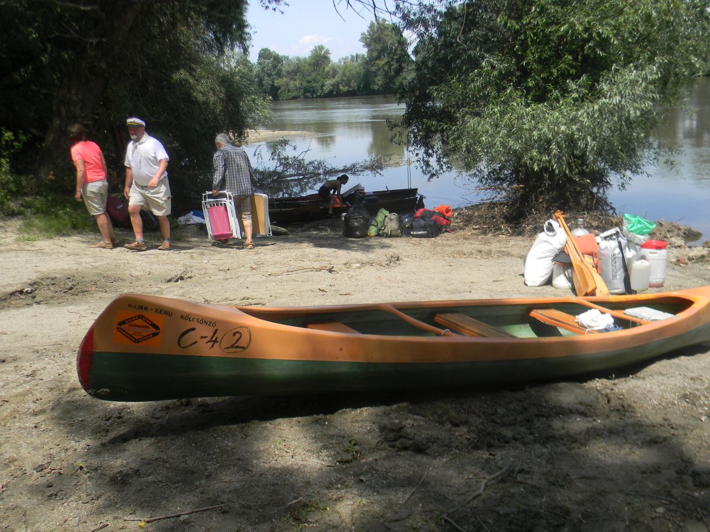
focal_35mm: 36
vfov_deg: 39.7
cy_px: 266
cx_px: 355
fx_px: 738
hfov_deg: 51.4
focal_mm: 6.4
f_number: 3.7
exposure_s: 1/554
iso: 80
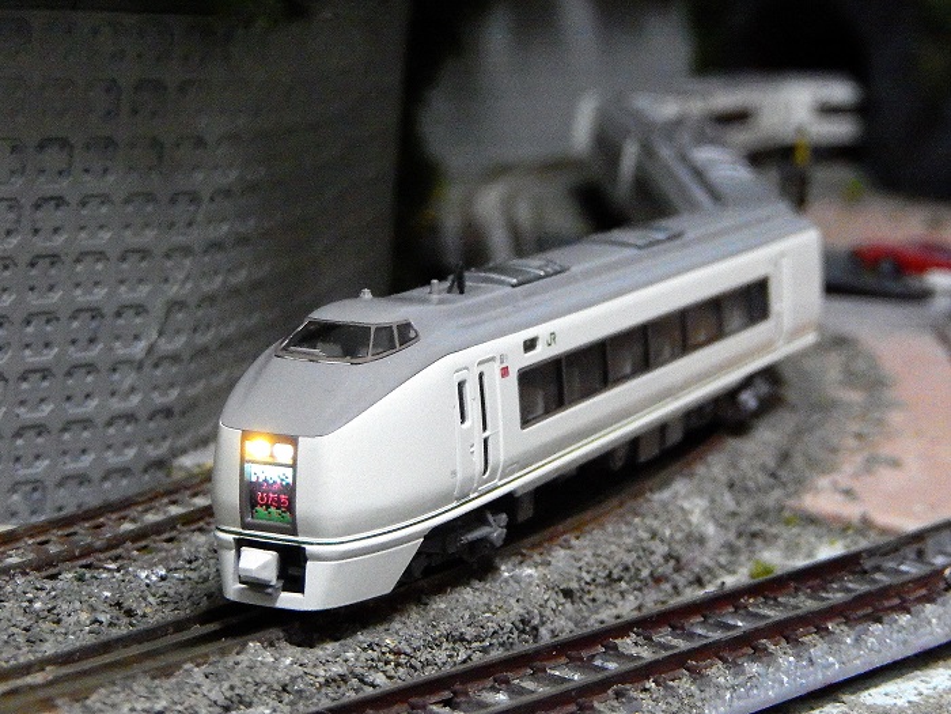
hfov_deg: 20.7
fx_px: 2610
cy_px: 357
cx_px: 476
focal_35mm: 95
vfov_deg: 15.6
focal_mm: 17
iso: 3200
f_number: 5.2
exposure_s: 1/60
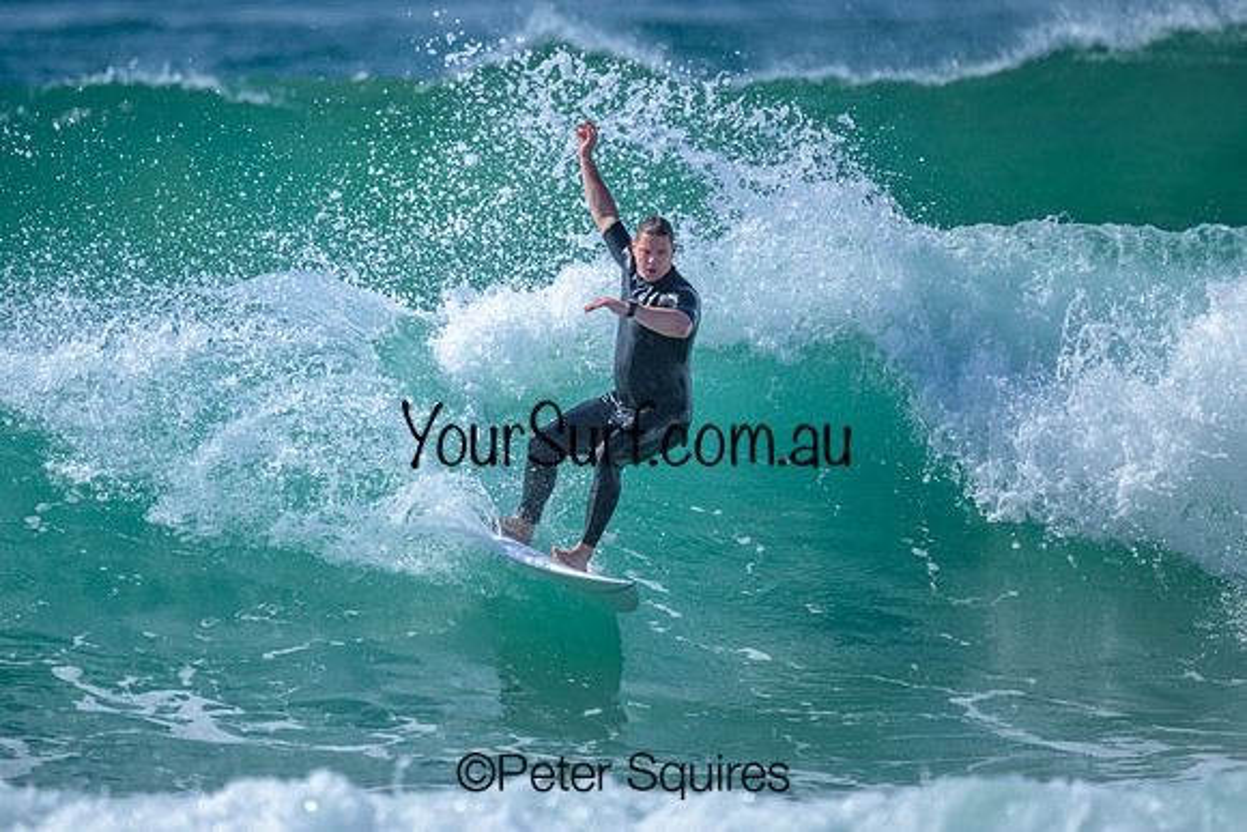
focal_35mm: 1099
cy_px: 400
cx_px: 392
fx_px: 38076
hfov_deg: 1.9
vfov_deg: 1.3
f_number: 6.3
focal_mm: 800
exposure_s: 1/2000
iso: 220
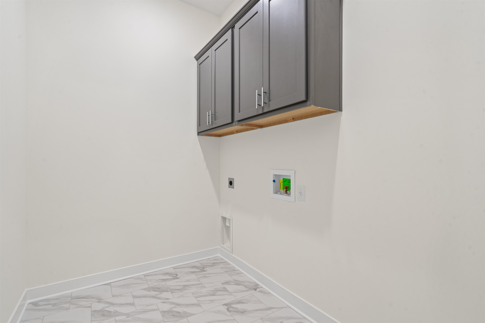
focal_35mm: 16
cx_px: 242
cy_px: 162
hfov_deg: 96.7
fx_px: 216
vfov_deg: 73.7
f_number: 9
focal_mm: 16
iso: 800
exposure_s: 1/6
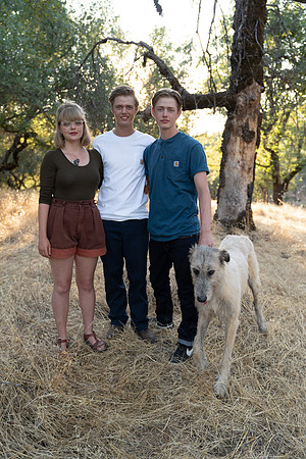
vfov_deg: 58.7
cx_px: 153
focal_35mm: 32
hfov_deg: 41.1
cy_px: 230
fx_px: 408
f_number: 2.8
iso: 250
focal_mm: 32
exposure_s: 1/160
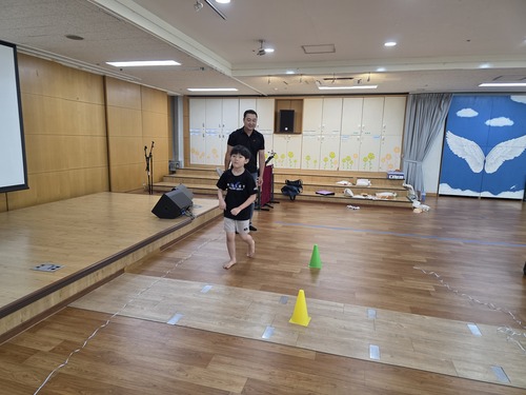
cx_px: 263
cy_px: 198
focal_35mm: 23
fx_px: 349
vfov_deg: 58.9
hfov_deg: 73.9
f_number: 1.7
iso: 250
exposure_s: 1/120
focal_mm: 6.3
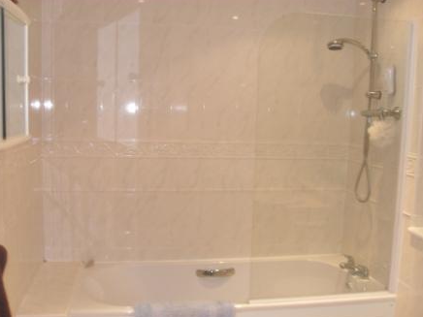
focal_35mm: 36
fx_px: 440
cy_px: 160
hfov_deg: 51.4
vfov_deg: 39.7
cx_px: 212
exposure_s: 1/45
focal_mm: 6.2
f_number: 2.8
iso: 160
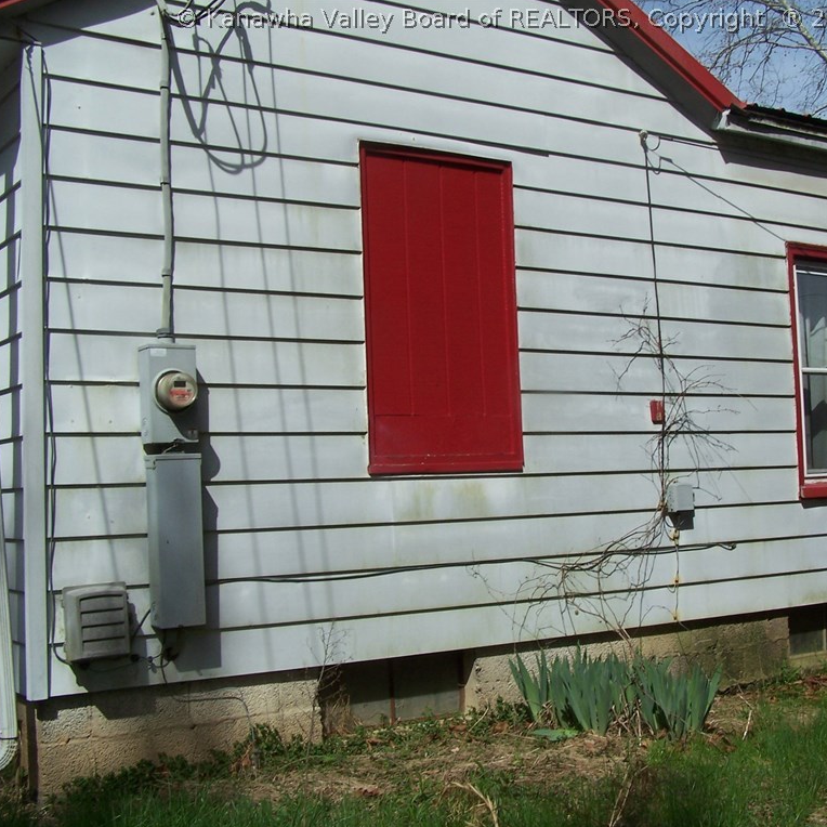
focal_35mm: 45
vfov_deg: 37.6
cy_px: 414
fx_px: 1216
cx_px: 523
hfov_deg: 37.3
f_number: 5.6
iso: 80
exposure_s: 1/750
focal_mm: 6.3
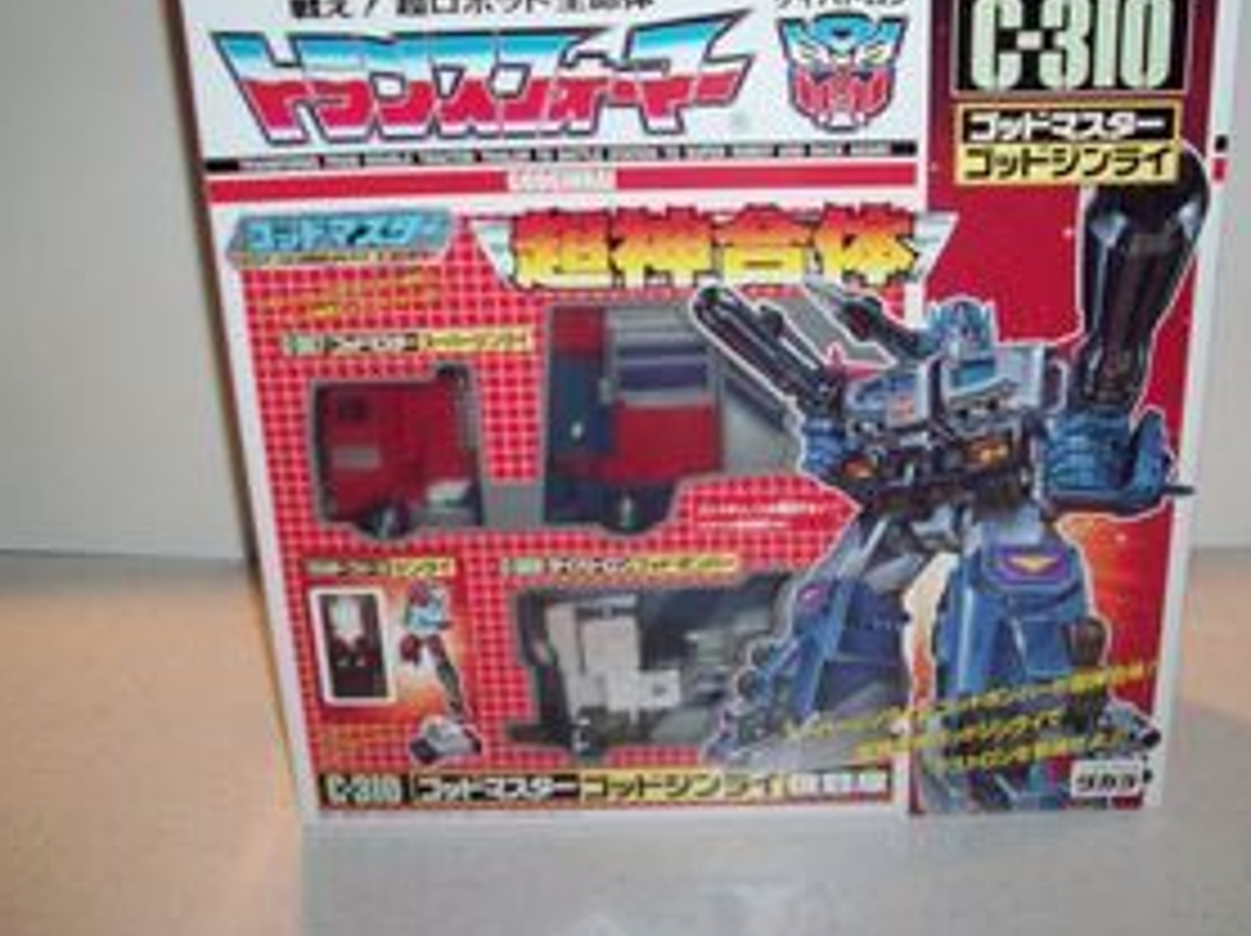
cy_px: 410
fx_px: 1733
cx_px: 716
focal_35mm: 48
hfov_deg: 39.6
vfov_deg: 30.2
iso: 160
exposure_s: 1/45
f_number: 2.8
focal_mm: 6.2
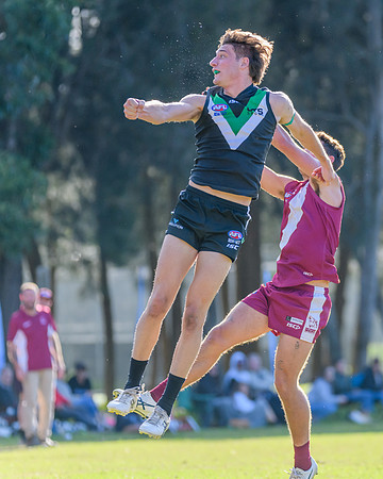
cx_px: 297
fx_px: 5092
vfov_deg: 5.4
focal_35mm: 359
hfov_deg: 4.3
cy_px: 242
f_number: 4
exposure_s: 1/2500
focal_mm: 250
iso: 2000
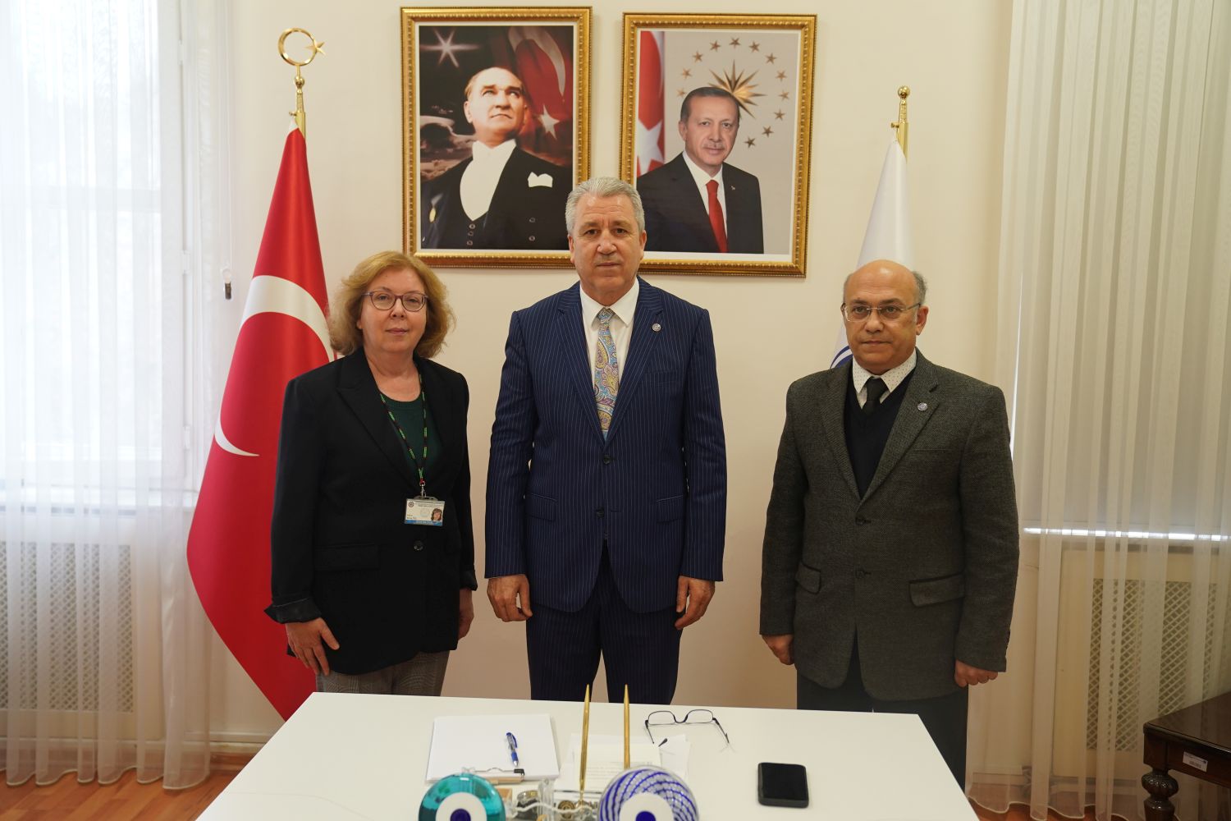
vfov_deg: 36.9
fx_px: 1231
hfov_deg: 53.1
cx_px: 616
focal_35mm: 36
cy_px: 410
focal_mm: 36
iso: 1000
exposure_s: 1/100
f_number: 3.5
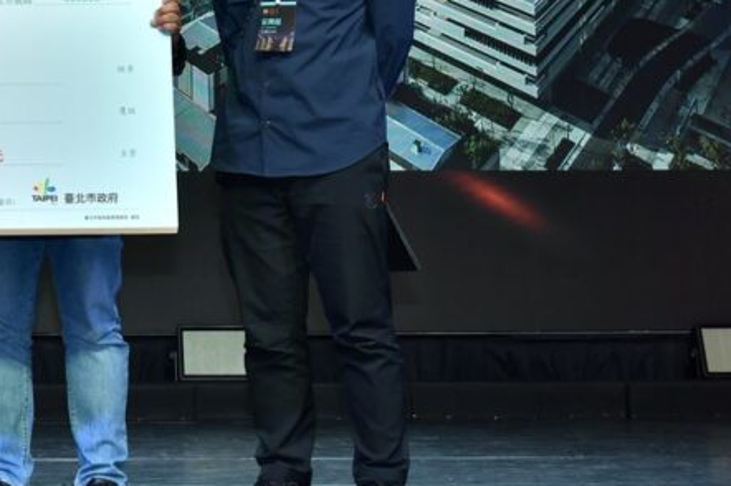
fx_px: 2070
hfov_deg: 19.4
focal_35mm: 102
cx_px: -8
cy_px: -8
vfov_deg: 13.2
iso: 640
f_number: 6.3
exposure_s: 1/125
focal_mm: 44
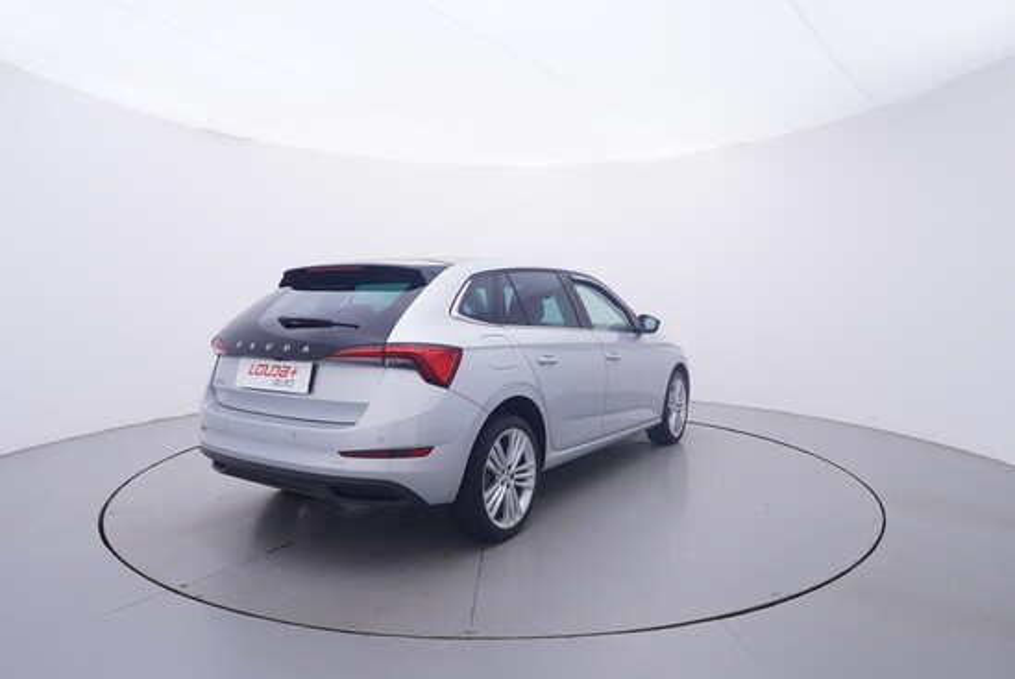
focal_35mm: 22
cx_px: 508
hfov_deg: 77.3
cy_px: 340
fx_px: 635
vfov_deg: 56.2
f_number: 5
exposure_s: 1/80
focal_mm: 15
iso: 200
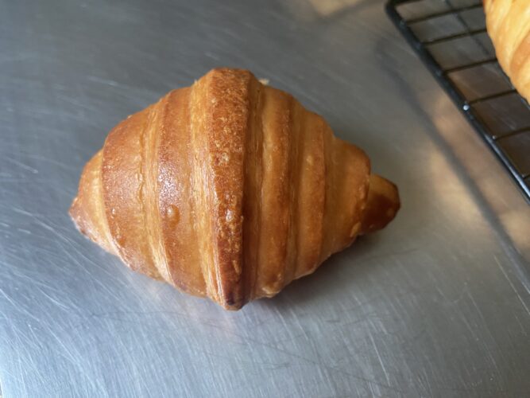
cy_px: 199
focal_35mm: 25
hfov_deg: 69.4
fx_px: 383
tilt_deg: -59.7
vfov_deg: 54.9
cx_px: 265
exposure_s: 1/50
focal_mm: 4.25
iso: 160
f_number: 1.8
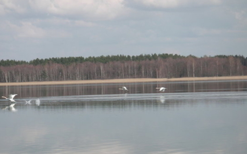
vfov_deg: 9.1
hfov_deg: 14.5
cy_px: 78
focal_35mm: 144
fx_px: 969
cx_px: 116
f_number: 4
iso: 50
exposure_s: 1/500
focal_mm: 18.9
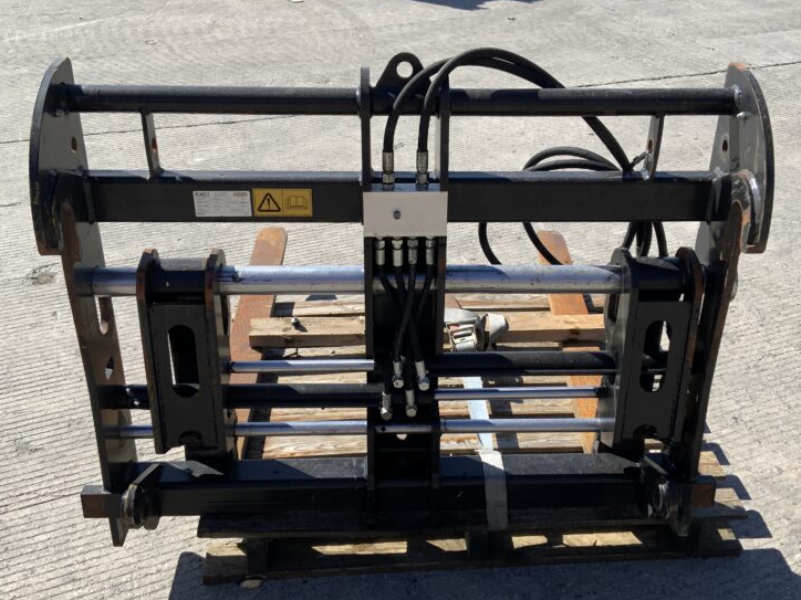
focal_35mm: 41
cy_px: 293
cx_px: 428
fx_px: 949
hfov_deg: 45.7
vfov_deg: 35.1
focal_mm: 3
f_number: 1.8
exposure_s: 1/1412
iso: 16
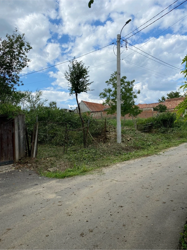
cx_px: 94
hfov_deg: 53.0
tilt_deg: +3.0
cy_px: 125
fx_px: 187
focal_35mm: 26
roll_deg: +2.2
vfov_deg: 67.3
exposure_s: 1/2967
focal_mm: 4.25
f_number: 1.8
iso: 32
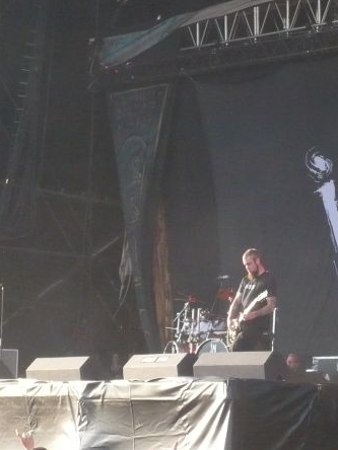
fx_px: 2343
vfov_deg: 11.0
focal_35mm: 180
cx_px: 257
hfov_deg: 8.2
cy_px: 248
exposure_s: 1/250
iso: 400
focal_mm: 16.4
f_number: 5.6
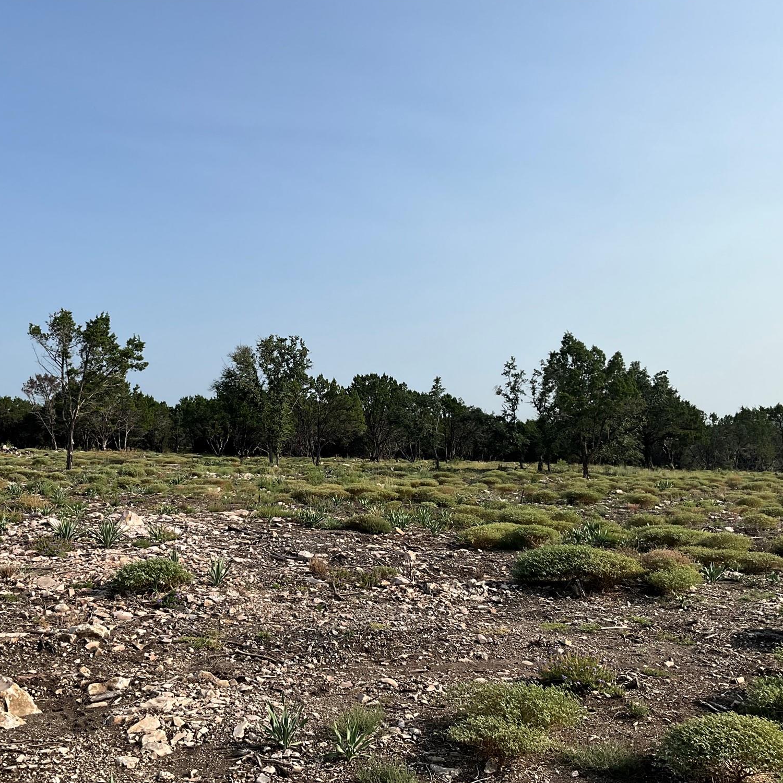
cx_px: 304
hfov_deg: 46.9
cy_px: 395
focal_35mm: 35
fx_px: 896
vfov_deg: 47.2
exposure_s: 1/2667
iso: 25
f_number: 1.8
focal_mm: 3
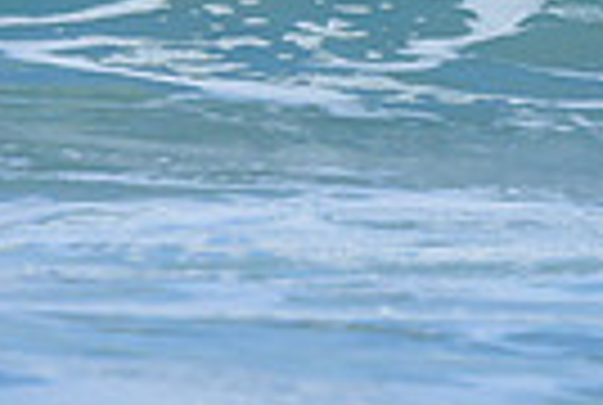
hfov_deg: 0.4
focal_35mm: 4744
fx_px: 79639
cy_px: -486
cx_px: 904
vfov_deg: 0.3
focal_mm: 800
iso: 280
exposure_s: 1/2000
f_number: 6.3
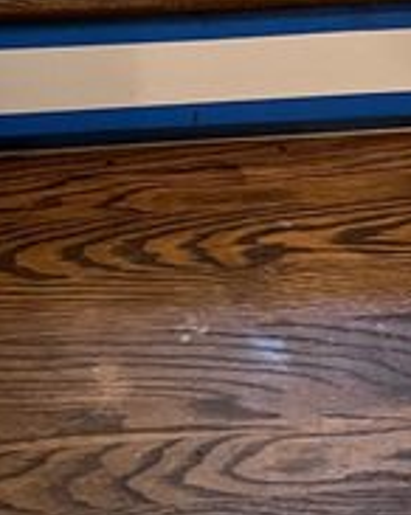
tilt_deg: -20.9
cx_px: 253
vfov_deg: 14.2
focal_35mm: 111
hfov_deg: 13.9
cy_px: -549
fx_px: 1691
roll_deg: +0.9
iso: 320
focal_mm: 5.7
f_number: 1.5
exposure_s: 1/60
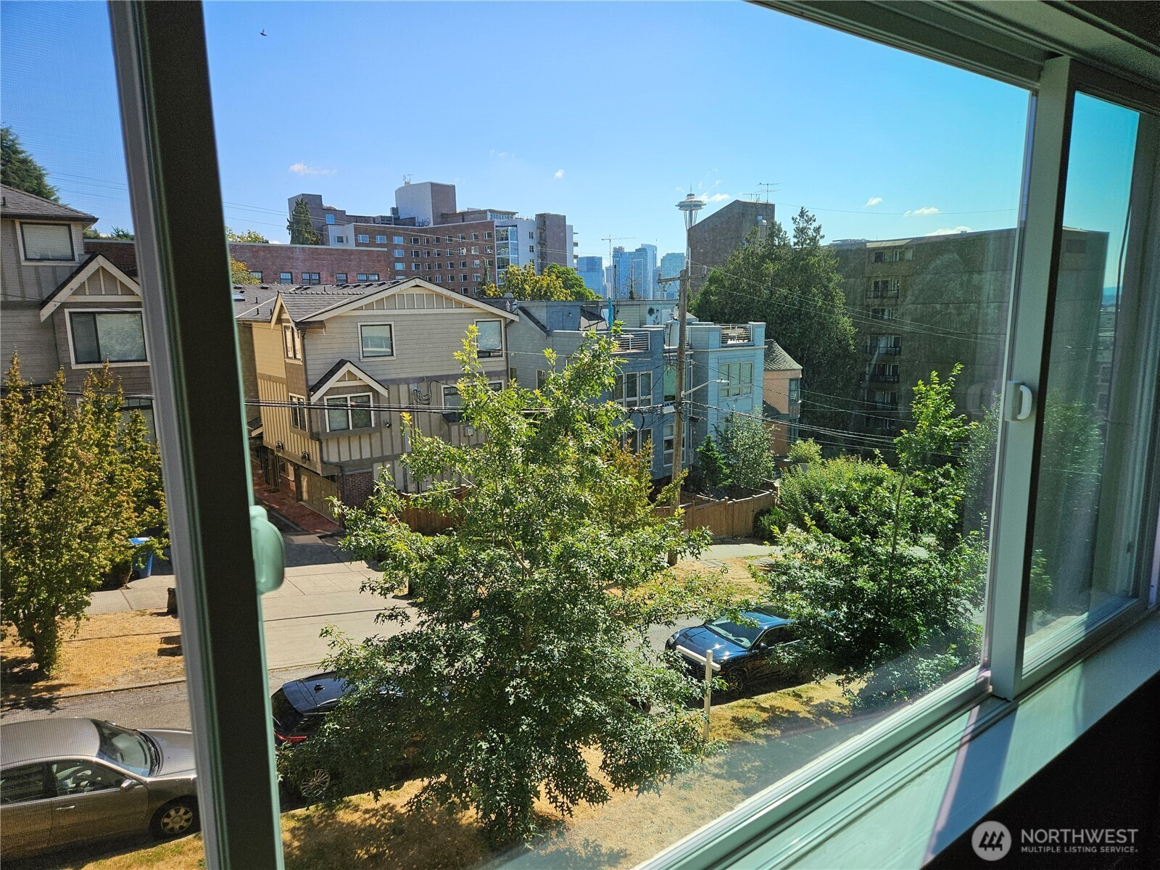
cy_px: 435
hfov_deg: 73.9
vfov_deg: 58.9
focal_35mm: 23
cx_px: 580
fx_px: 771
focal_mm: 5.4
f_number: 1.8
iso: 64
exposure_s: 1/2000
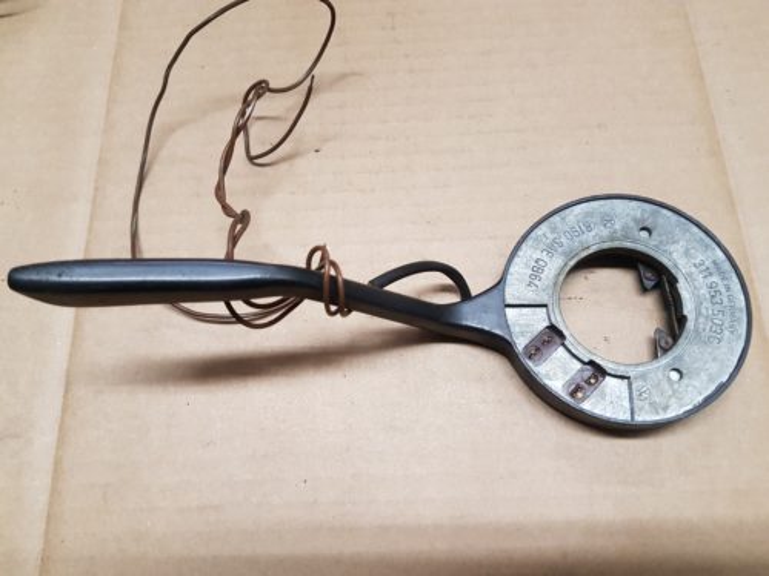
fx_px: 578
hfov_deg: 67.3
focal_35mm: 26
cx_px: 384
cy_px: 288
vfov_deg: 53.1
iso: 200
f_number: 1.7
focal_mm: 4.2
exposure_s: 1/33
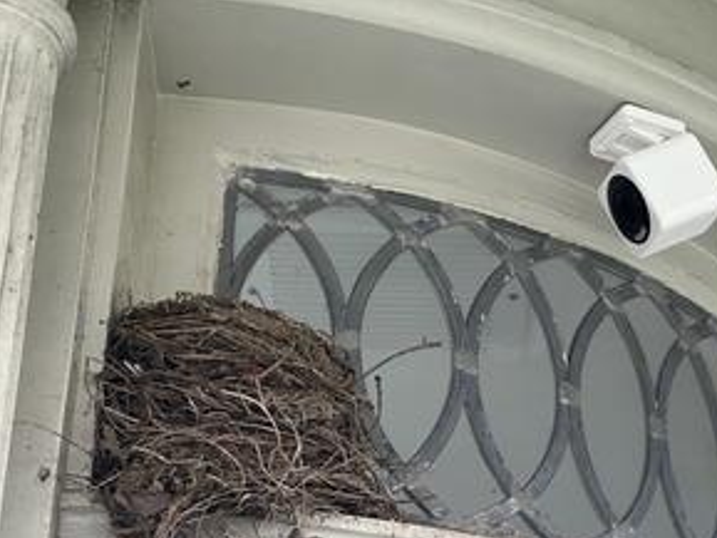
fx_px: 1989
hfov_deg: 20.4
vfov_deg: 15.4
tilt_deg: +30.8
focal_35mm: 96
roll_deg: -0.1
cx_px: 444
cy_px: 330
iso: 250
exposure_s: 1/99
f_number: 2.8
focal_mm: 9
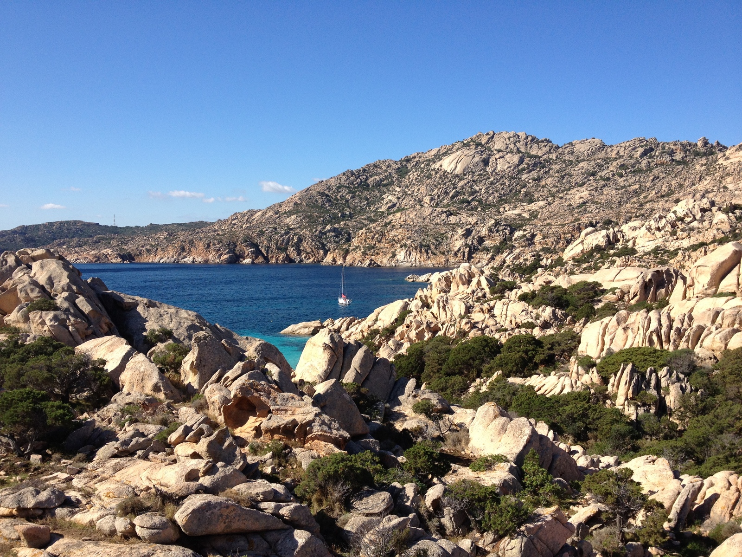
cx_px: 371
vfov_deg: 40.7
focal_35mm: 35
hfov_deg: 52.6
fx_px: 750
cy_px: 278
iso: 64
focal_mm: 4.28
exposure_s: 1/1416
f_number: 2.4
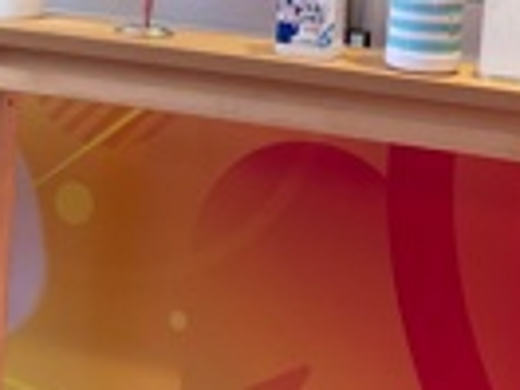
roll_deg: -3.5
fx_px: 1893
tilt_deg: -0.5
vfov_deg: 11.3
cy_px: -189
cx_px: 260
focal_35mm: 126
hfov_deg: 15.6
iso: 32
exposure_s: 1/171
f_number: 1.6
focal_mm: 4.2
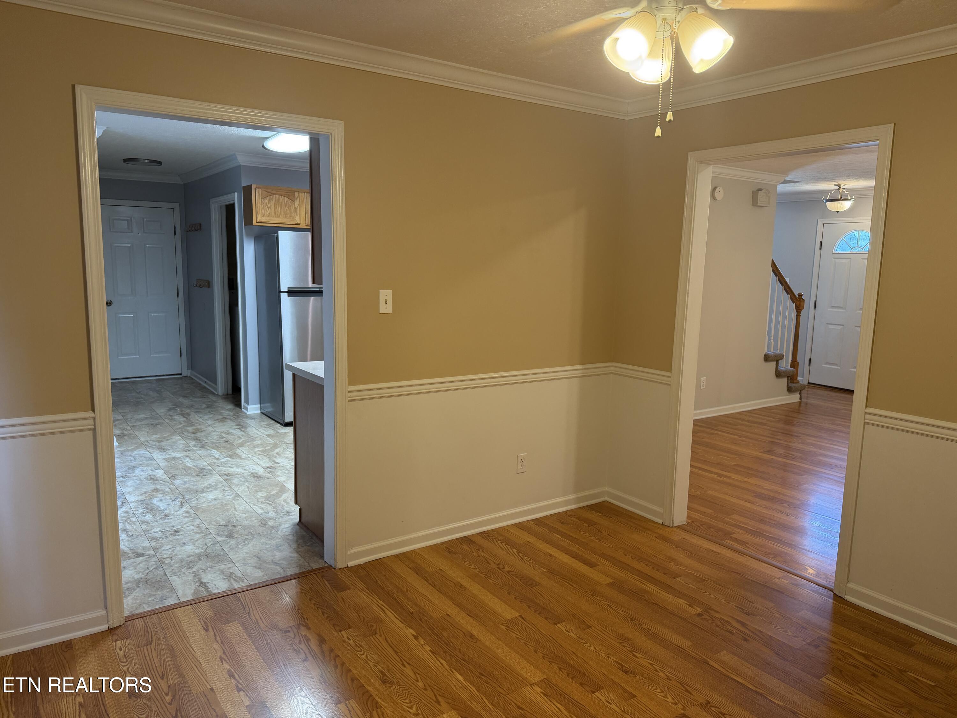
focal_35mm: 24
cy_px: 359
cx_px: 478
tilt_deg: -9.4
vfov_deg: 56.8
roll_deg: -0.9
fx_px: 664
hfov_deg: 71.6
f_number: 1.78
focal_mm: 6.76
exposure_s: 1/60
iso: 160
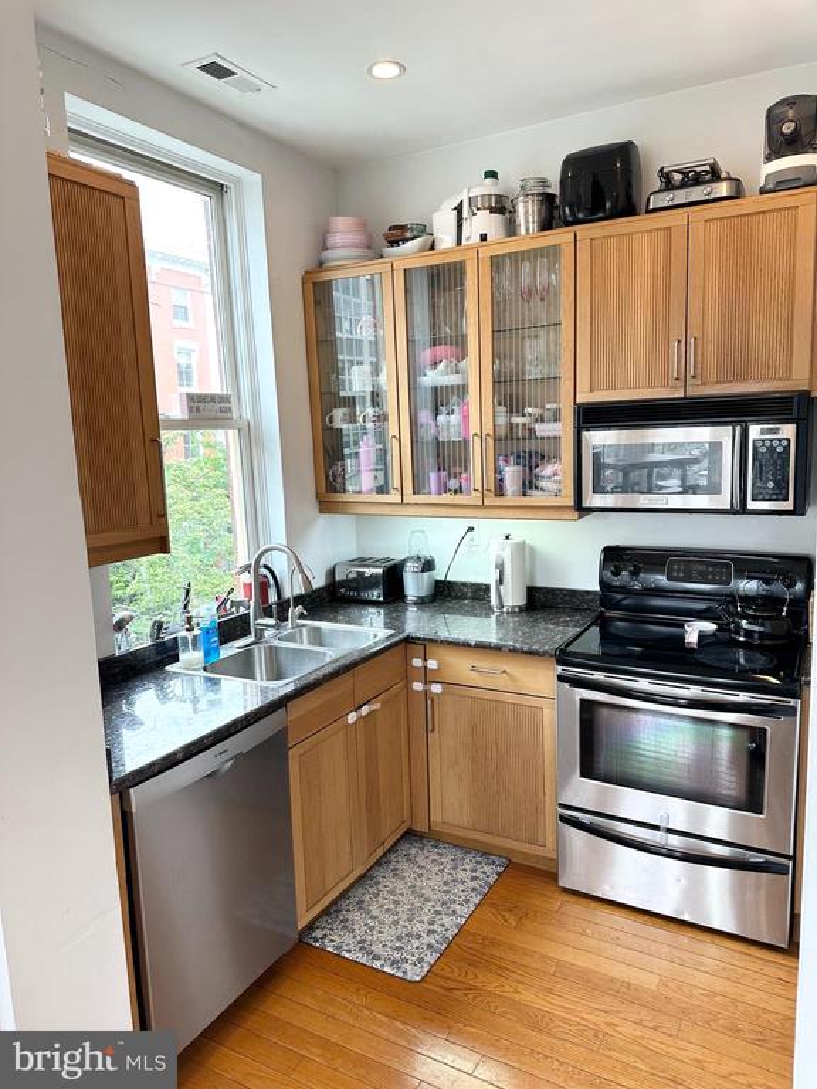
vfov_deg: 71.6
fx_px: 755
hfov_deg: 56.8
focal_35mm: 24
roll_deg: +1.0
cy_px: 544
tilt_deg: -6.3
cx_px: 408
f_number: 1.78
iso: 160
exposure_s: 1/120
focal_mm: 6.86
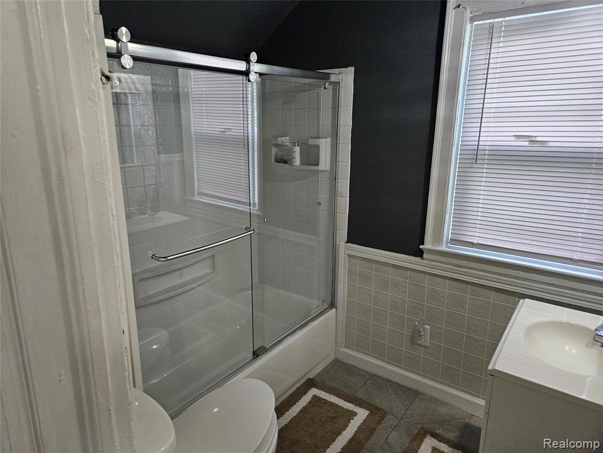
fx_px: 401
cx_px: 302
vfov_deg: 58.9
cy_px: 226
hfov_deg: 73.9
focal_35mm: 23
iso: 500
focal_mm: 5.4
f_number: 1.8
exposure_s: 1/120
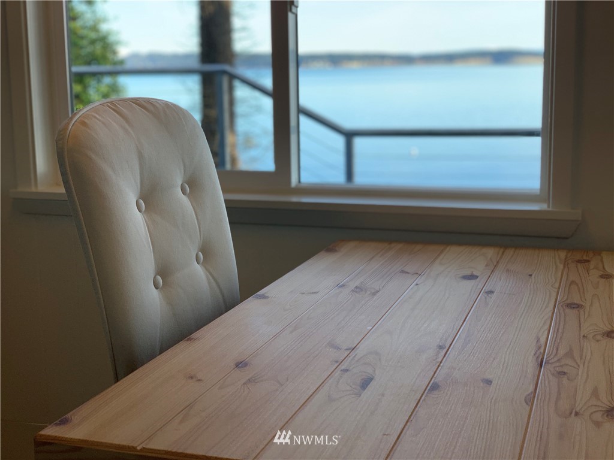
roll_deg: +2.3
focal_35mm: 52
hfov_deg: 36.8
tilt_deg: -9.7
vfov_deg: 28.0
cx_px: 307
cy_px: 230
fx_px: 922
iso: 16
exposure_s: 1/151
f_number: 2.4
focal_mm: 6
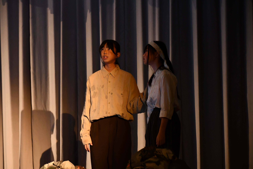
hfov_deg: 12.5
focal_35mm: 165
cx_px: 126
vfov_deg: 8.3
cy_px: 84
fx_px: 1159
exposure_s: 1/160
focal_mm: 110
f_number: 6.3
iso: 6400
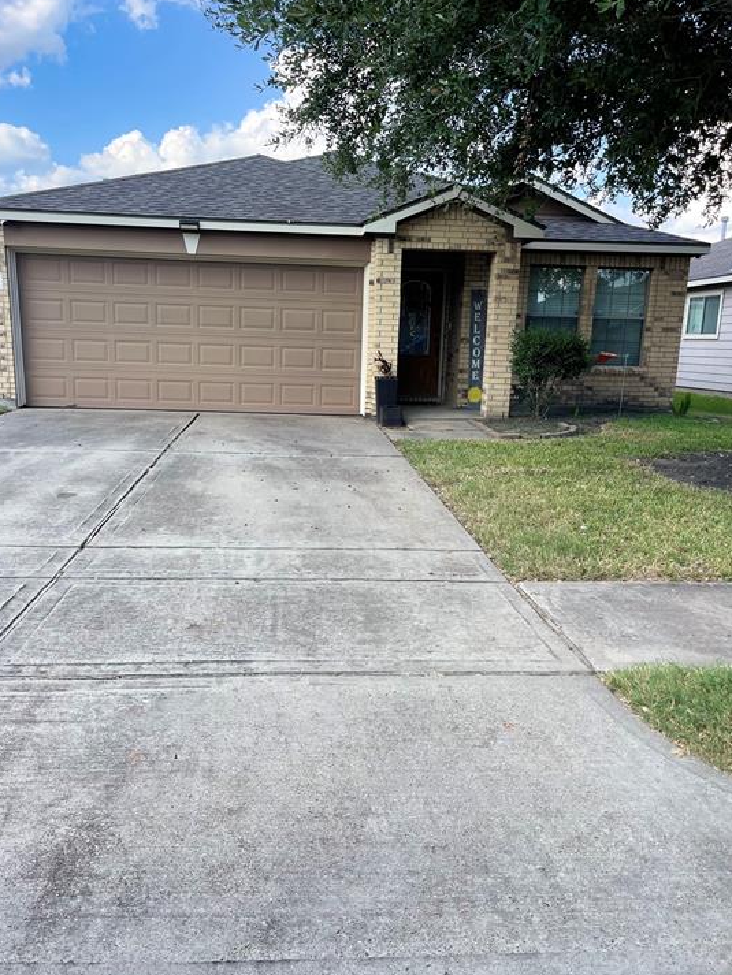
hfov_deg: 49.7
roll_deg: -1.5
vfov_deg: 63.4
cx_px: 343
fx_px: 789
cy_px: 503
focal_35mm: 28
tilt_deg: -12.4
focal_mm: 5.1
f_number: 1.6
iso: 50
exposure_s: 1/923
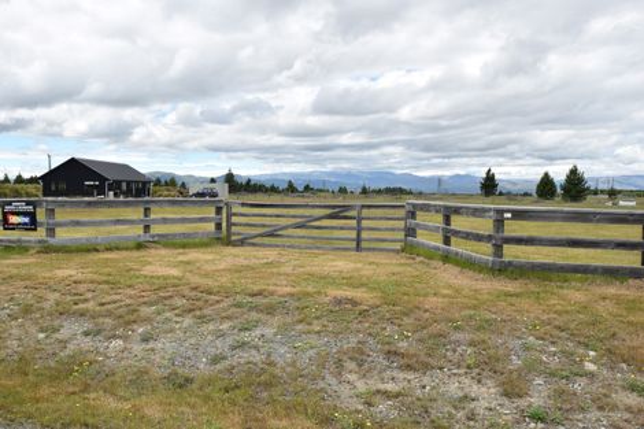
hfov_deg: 61.9
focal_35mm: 30
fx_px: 536
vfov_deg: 43.6
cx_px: 322
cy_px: 214
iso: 200
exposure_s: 1/400
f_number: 10
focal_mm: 20
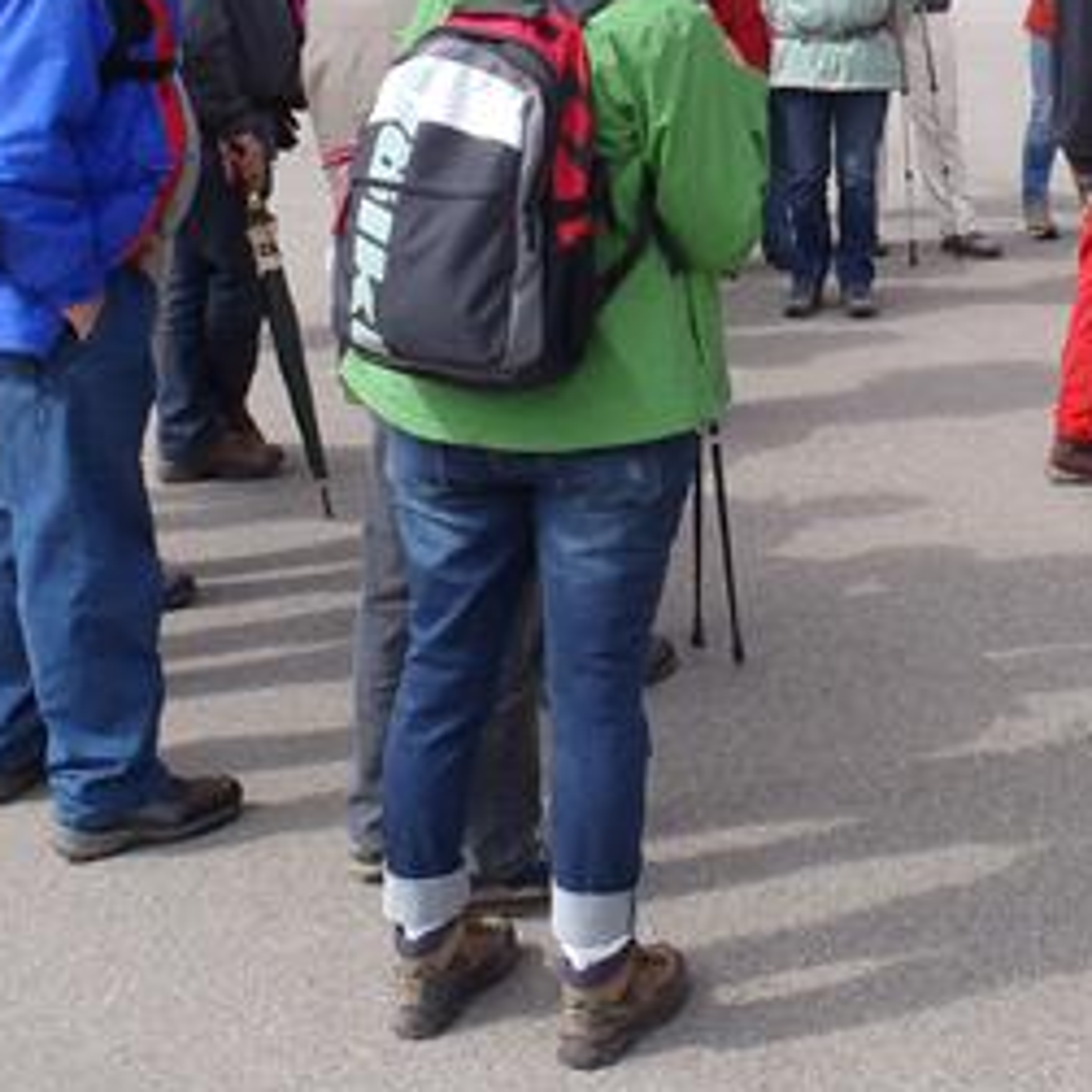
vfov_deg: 26.6
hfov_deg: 26.7
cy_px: 165
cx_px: 905
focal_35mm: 63
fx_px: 2248
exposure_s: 1/400
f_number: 3.9
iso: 80
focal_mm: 5
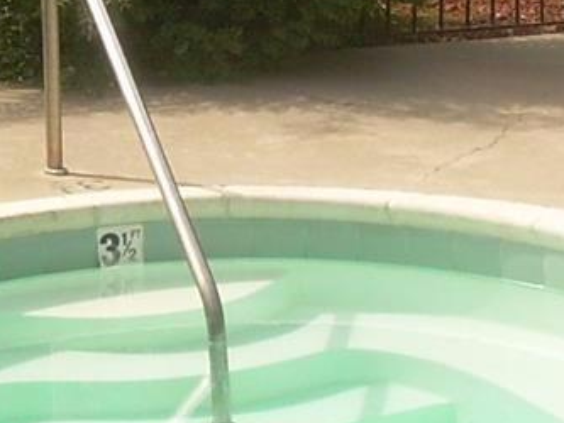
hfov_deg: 11.6
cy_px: 66
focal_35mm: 171
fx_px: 2787
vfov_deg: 8.7
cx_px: 279
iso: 50
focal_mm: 6.3
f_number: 4.6
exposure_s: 1/324
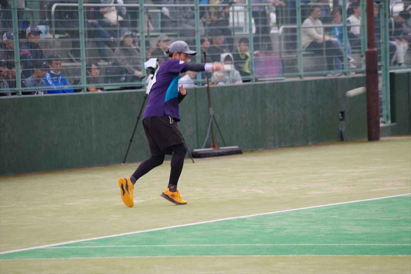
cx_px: 206
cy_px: 137
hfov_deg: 7.2
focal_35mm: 285
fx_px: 3254
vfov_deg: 4.8
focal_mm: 190
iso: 100
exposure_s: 1/160
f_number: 4.5
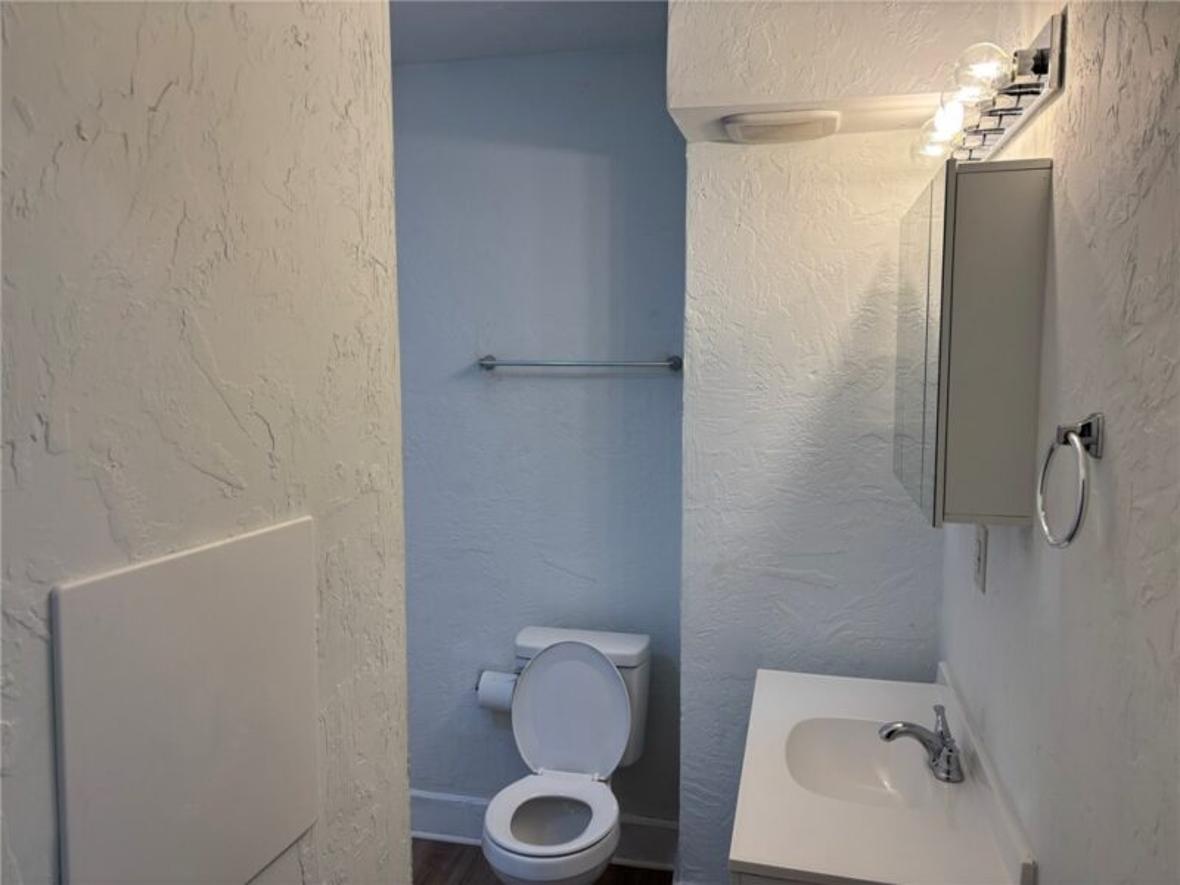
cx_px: 590
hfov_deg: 67.3
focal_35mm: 26
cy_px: 442
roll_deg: -0.4
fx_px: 886
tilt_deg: -6.2
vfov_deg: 53.1
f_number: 1.6
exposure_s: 1/120
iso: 40
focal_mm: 5.96
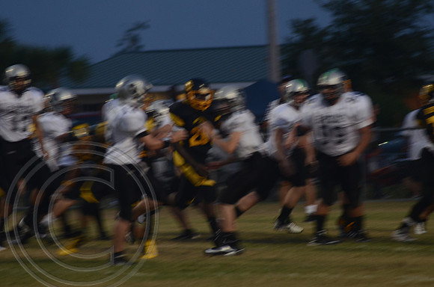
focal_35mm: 300
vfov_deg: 4.6
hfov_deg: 6.9
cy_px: 144
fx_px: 3609
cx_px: 217
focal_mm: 200
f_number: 5.6
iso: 800
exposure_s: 1/100
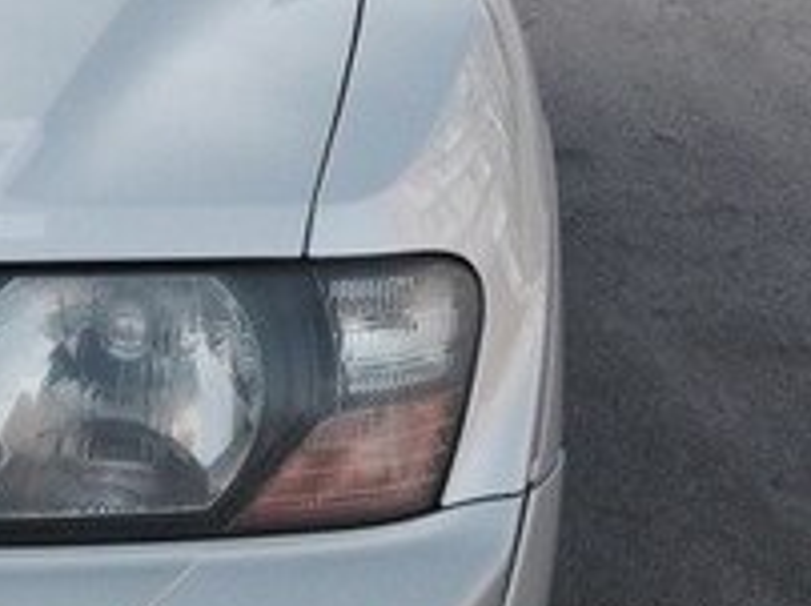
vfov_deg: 13.6
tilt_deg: -18.6
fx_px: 2527
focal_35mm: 108
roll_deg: +1.2
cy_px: 179
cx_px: -365
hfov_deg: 16.7
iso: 50
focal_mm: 4.12
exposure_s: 1/669
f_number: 2.4
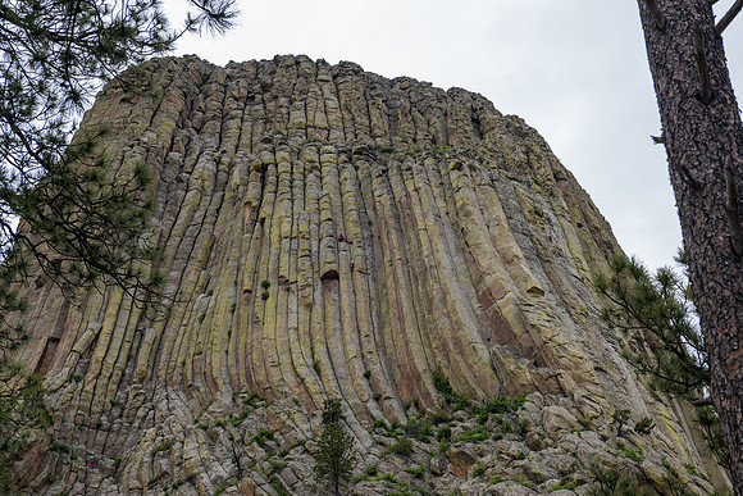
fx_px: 1445
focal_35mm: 70
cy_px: 248
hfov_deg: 28.8
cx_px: 372
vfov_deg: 19.5
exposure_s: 1/125
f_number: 10
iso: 250
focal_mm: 70
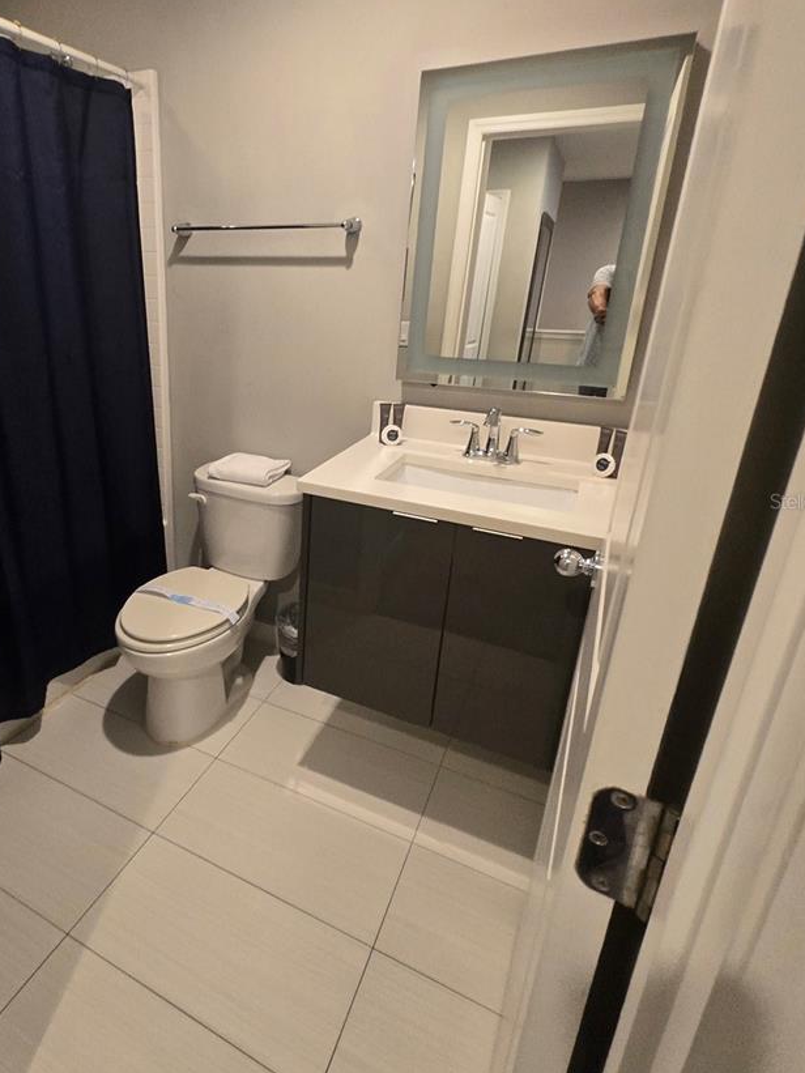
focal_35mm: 19
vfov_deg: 84.5
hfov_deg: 67.0
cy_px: 501
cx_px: 274
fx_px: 589
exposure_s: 1/60
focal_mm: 1.7
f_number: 2.2
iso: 400
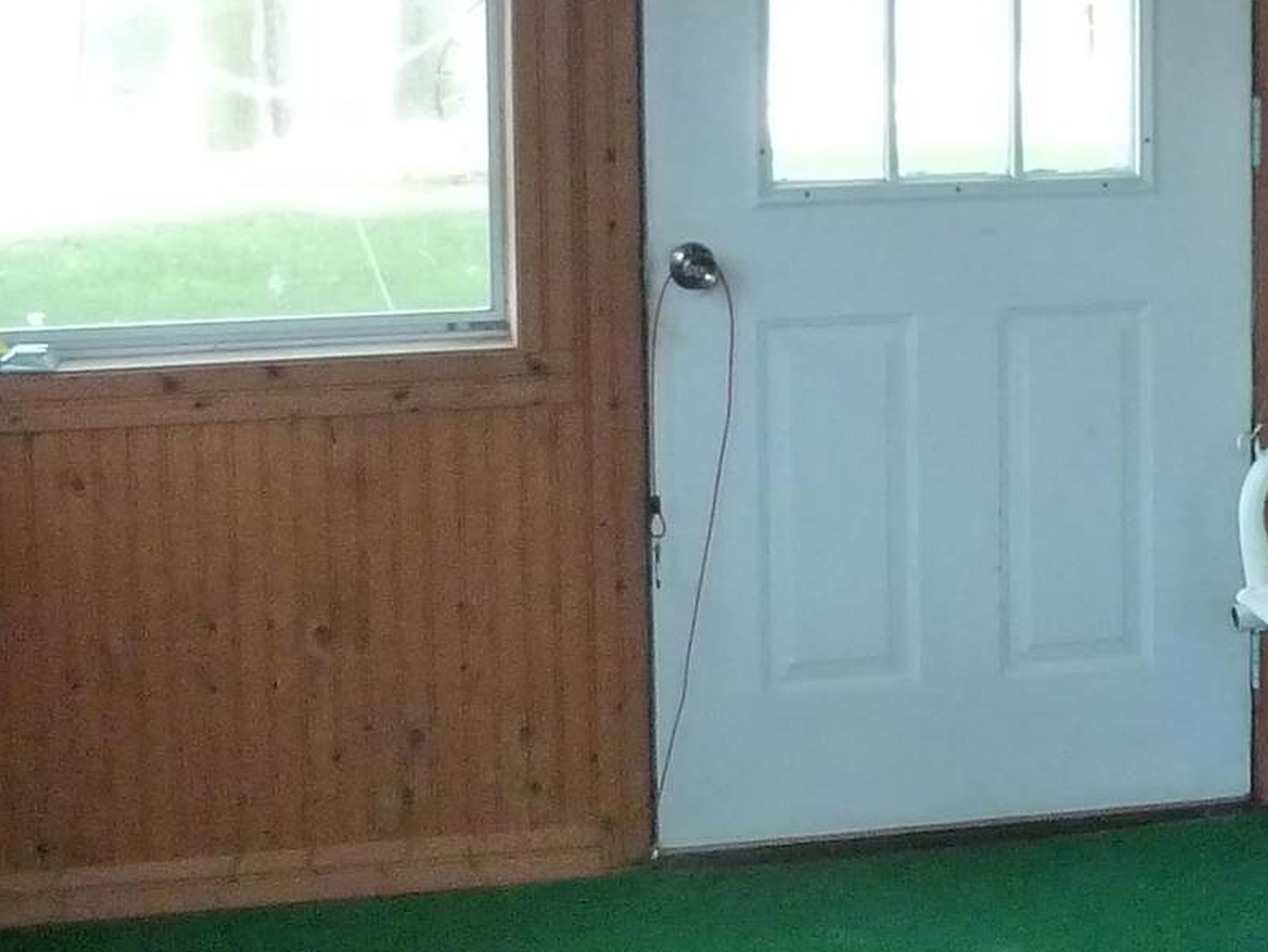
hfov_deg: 20.7
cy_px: 93
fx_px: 3407
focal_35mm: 93
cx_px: 1110
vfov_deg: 15.7
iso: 400
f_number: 3.3
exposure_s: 1/60
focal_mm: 4.3
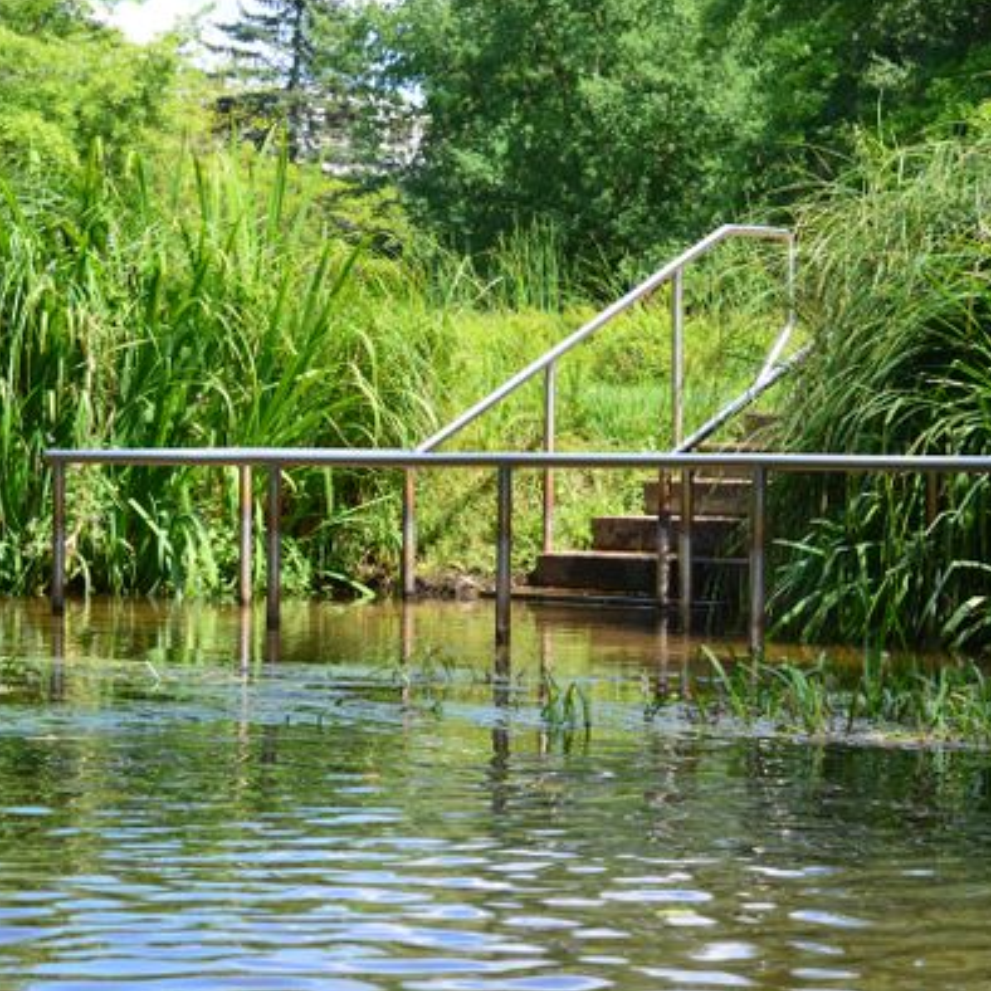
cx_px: 513
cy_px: 496
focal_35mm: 107
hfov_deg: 16.3
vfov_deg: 16.3
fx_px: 3454
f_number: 11
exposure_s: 1/100
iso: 200
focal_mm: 55
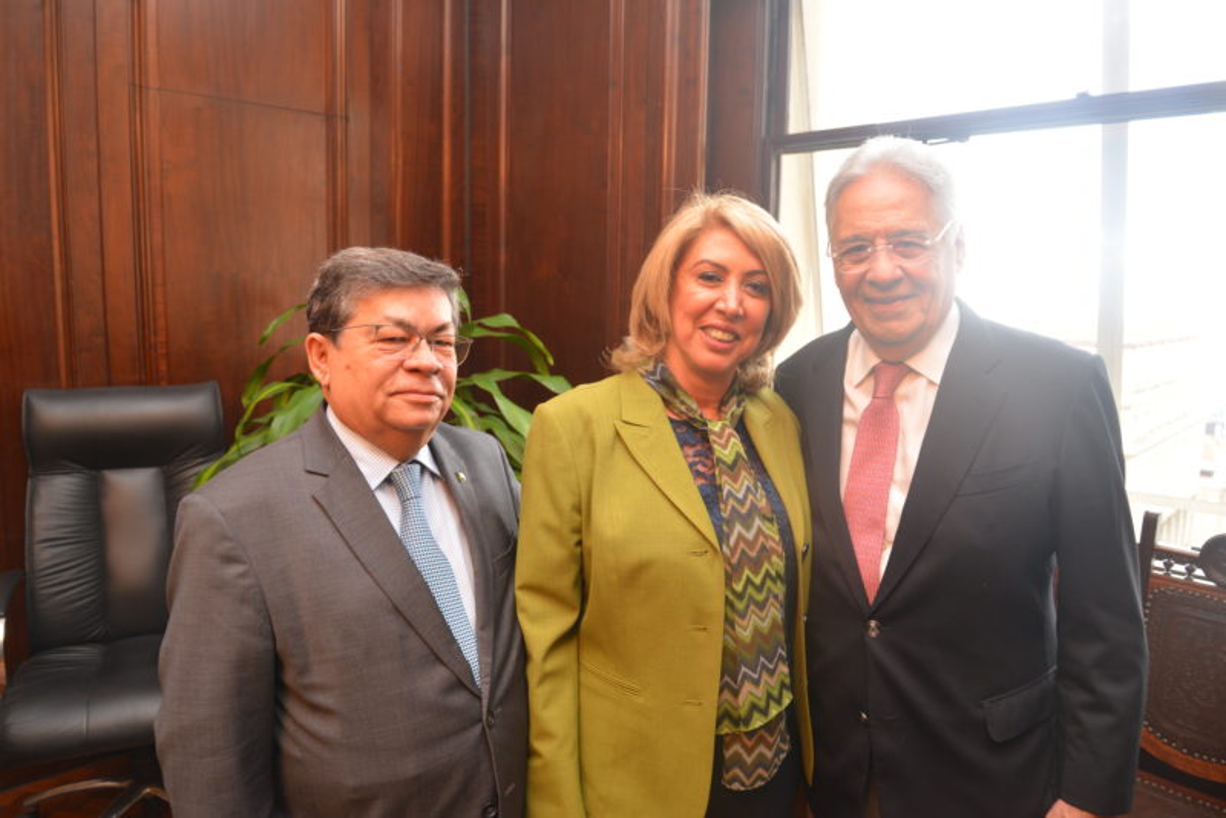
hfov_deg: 73.7
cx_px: 613
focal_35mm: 24
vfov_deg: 53.2
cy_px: 409
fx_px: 818
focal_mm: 24
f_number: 4
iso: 800
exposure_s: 1/60
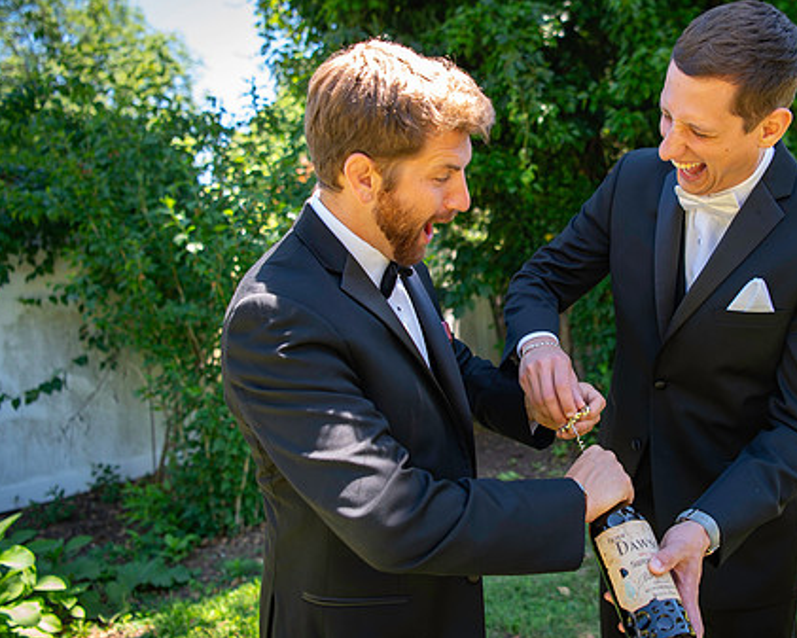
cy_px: 316
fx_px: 731
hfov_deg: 55.8
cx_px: 538
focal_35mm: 31
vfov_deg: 47.1
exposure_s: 1/125
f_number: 2.8
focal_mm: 24
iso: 100
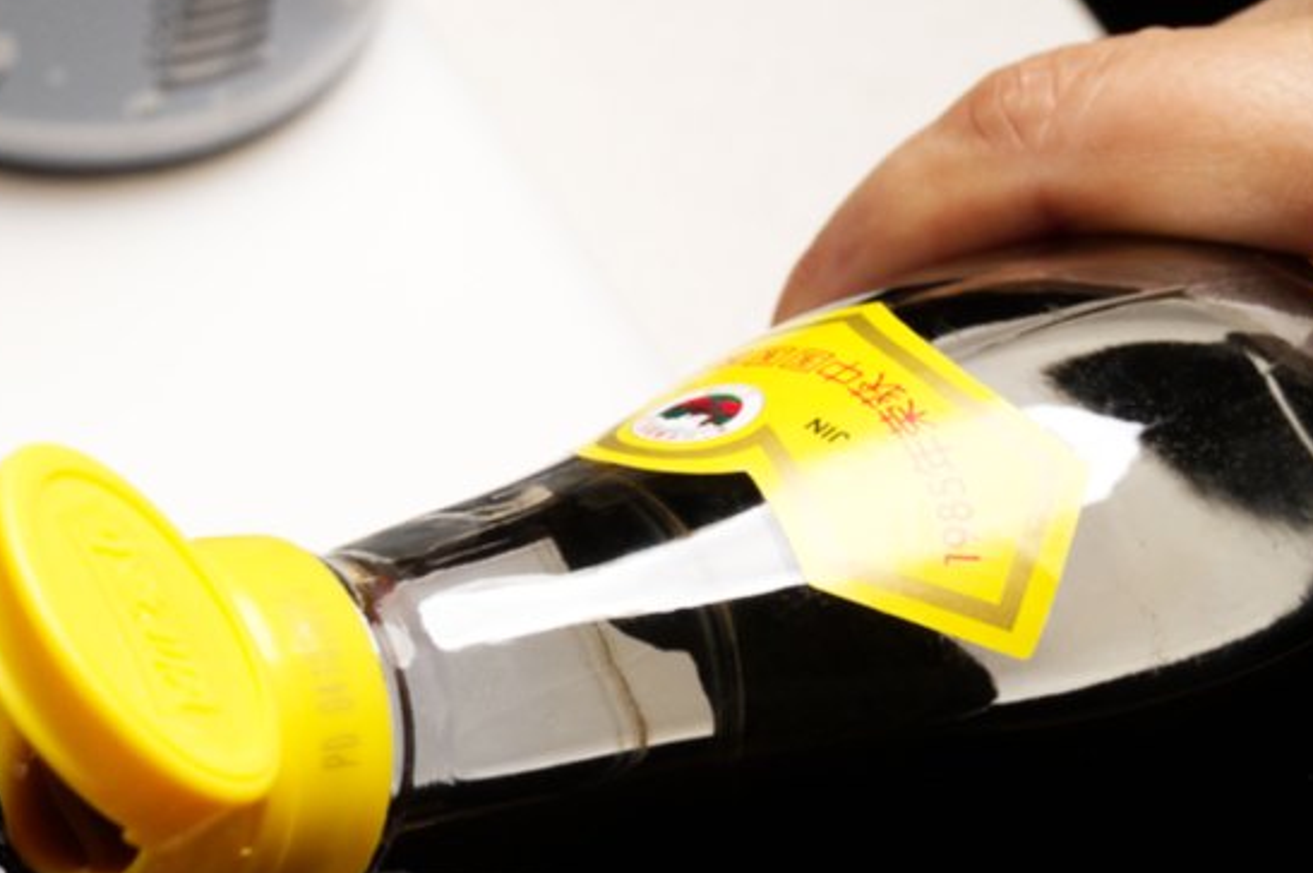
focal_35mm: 114
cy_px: 881
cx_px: -94
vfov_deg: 11.9
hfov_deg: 17.4
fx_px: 4155
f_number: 9
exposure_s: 1/1600
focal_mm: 52
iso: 1600
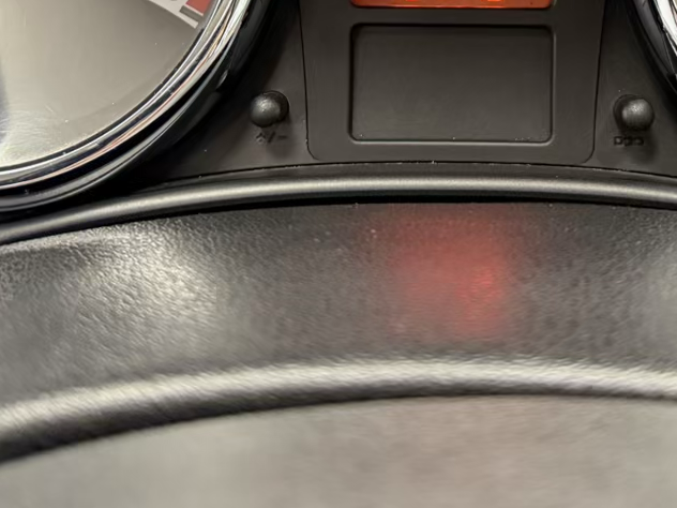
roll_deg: -0.8
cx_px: 447
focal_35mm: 65
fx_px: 1271
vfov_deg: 20.8
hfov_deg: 29.6
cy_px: -126
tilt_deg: -22.8
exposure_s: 1/50
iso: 800
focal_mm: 6.76
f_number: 1.78
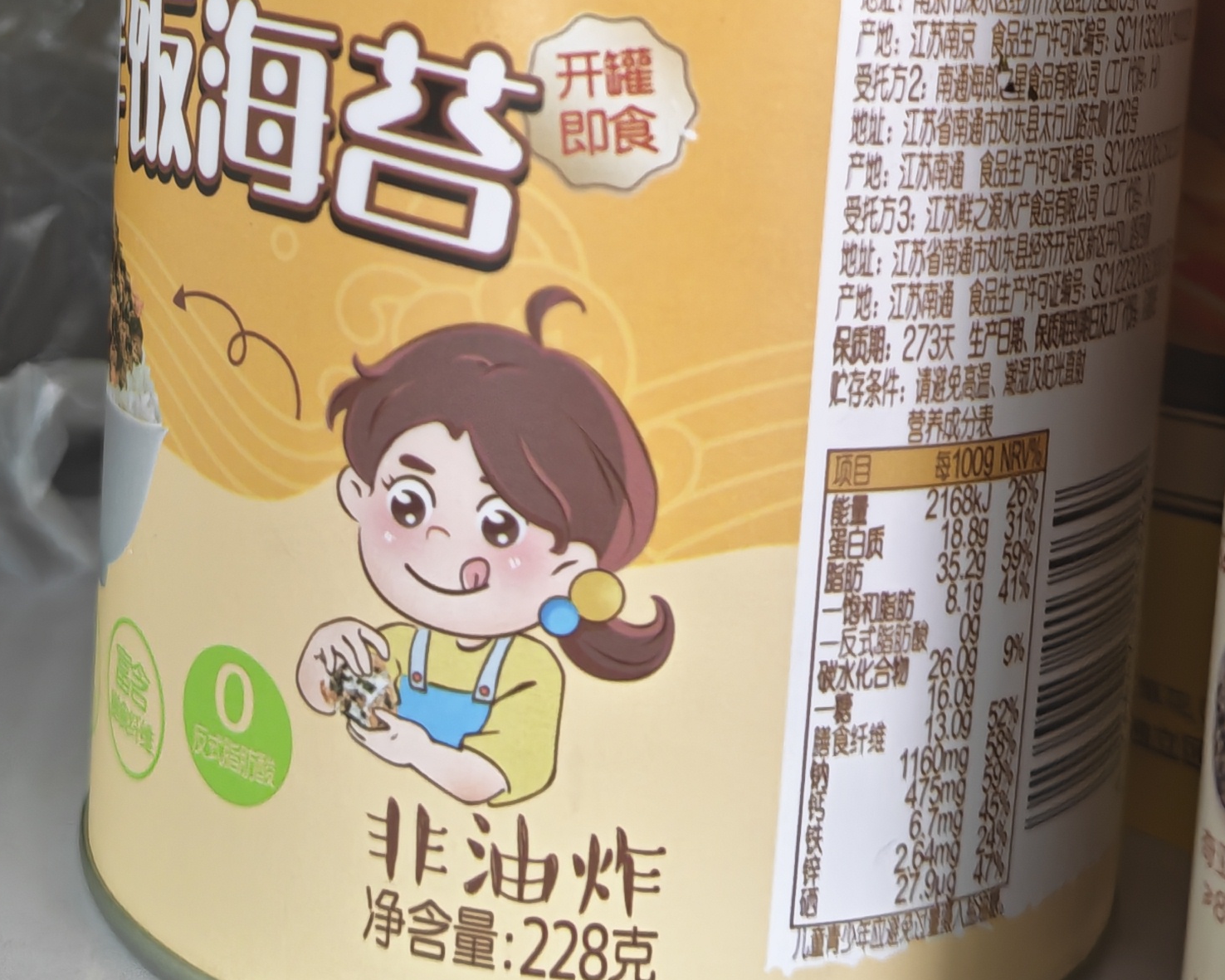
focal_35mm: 65
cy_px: 114
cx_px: 480
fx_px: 2357
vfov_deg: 22.9
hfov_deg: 29.1
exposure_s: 1/100
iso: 500
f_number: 1.9
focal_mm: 6.12
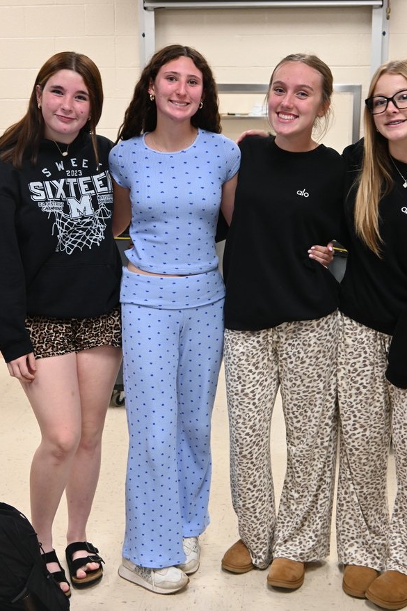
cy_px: 333
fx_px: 831
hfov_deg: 27.5
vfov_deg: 40.3
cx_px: 233
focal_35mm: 49
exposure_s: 1/50
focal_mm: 28
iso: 640
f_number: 4
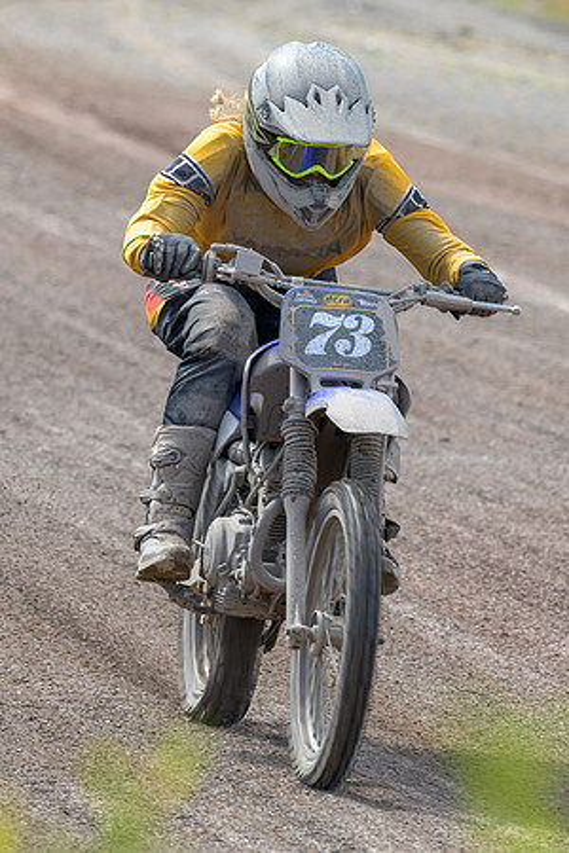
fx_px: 12866
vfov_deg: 3.8
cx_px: 278
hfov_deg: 2.5
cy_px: 353
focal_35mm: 543
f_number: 4
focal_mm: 200
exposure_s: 1/500
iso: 90
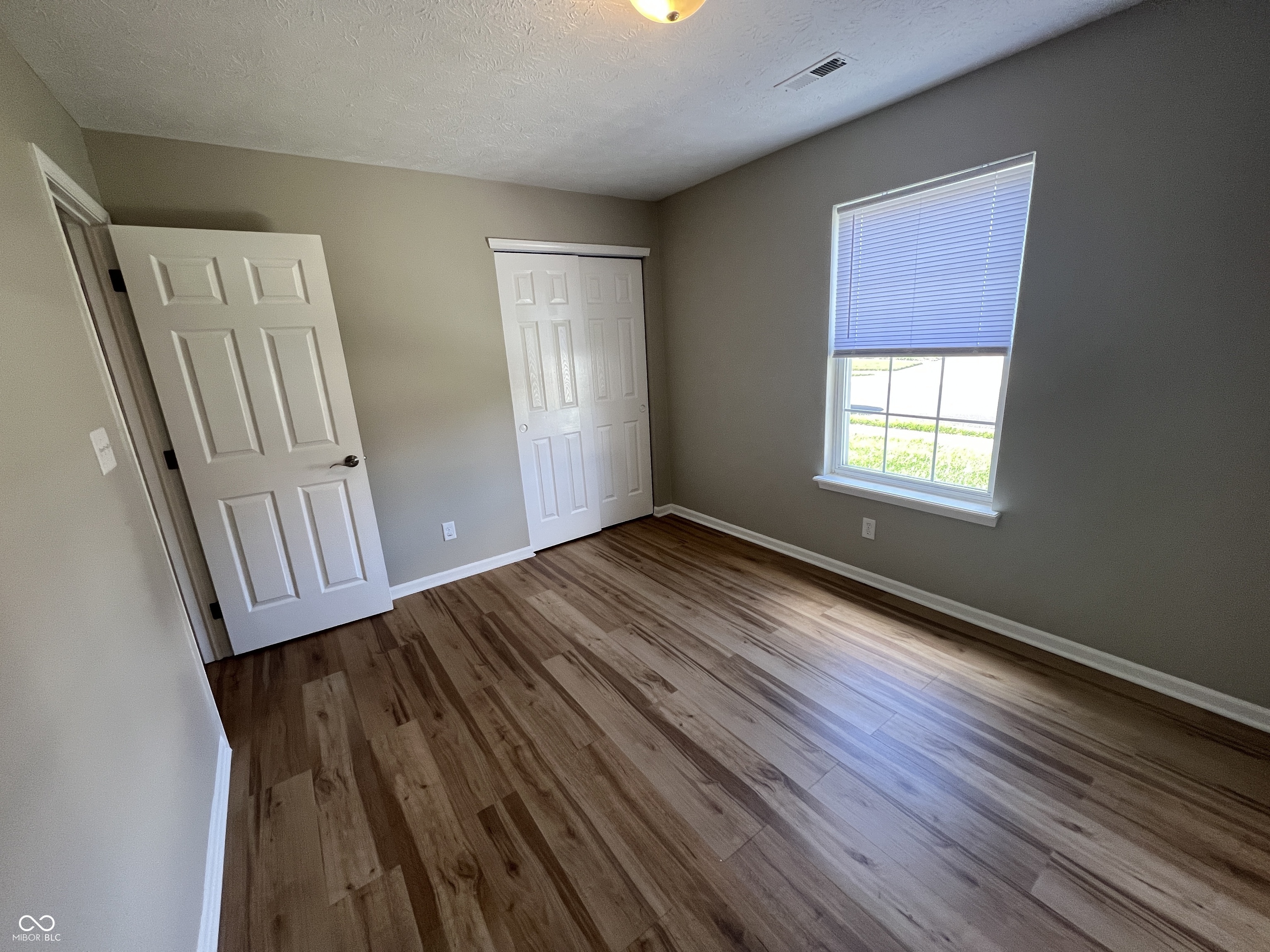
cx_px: 635
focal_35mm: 13
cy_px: 476
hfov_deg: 106.2
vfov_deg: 89.9
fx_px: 477
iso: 160
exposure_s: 1/120
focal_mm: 1.57
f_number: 1.8
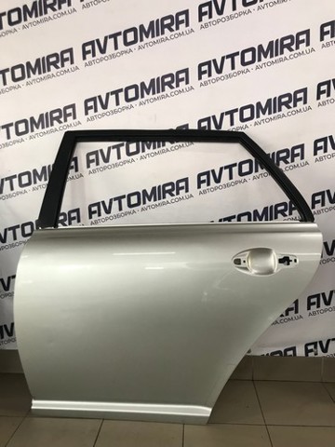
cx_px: 168
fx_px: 361
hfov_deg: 49.7
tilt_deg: -6.8
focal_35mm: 28
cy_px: 224
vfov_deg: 63.4
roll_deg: -0.3
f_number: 1.8
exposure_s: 1/17
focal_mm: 3.99
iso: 40
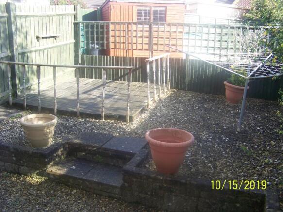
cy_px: 106
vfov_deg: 39.6
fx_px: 294
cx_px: 142
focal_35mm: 36
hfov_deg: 51.4
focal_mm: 5.85
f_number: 2.8
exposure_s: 1/160
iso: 66
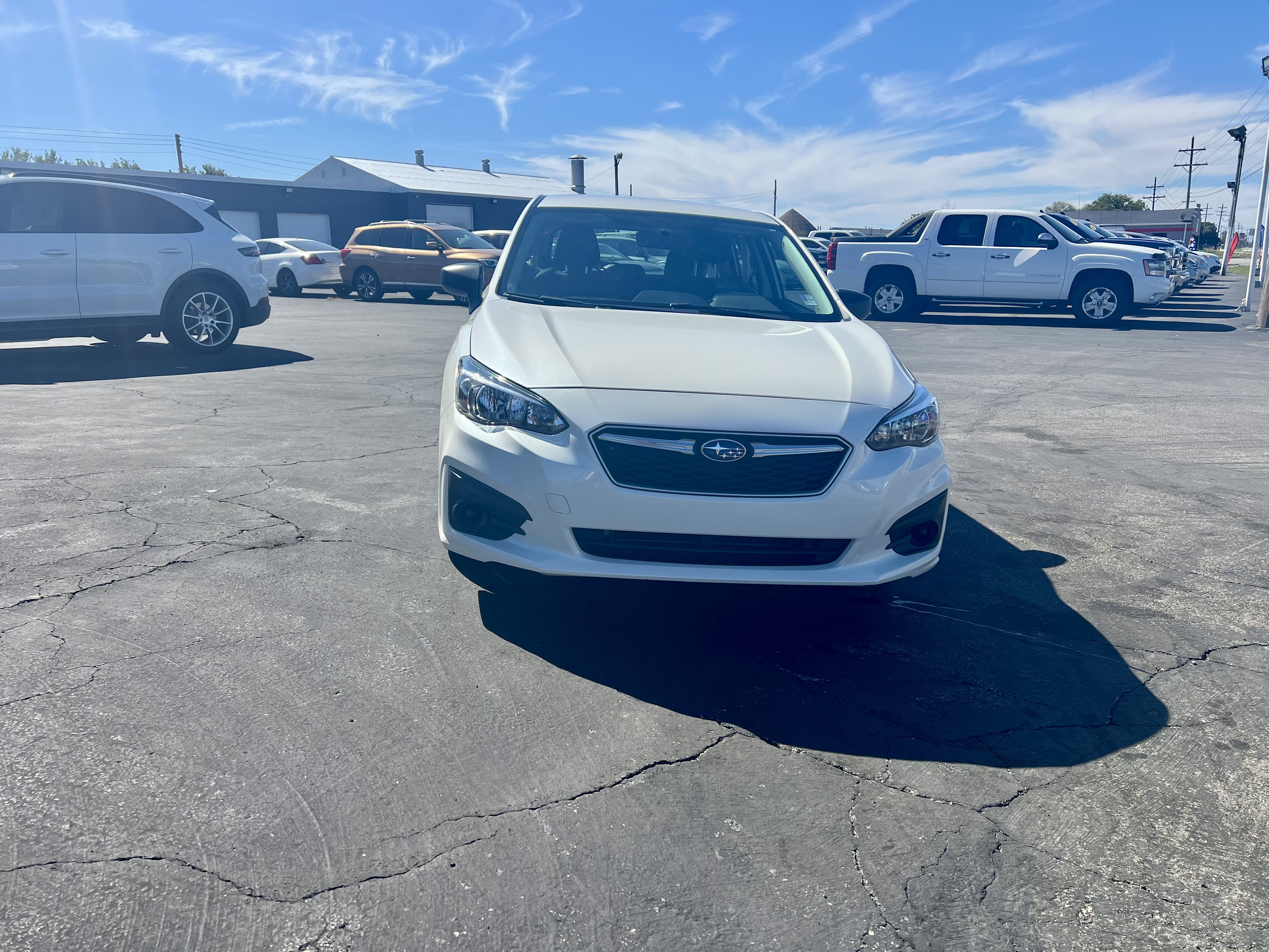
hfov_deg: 67.3
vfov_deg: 53.1
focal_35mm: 26
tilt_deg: -13.4
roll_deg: +1.1
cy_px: 476
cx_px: 634
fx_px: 953
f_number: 1.5
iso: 50
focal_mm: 5.7
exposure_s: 1/4831
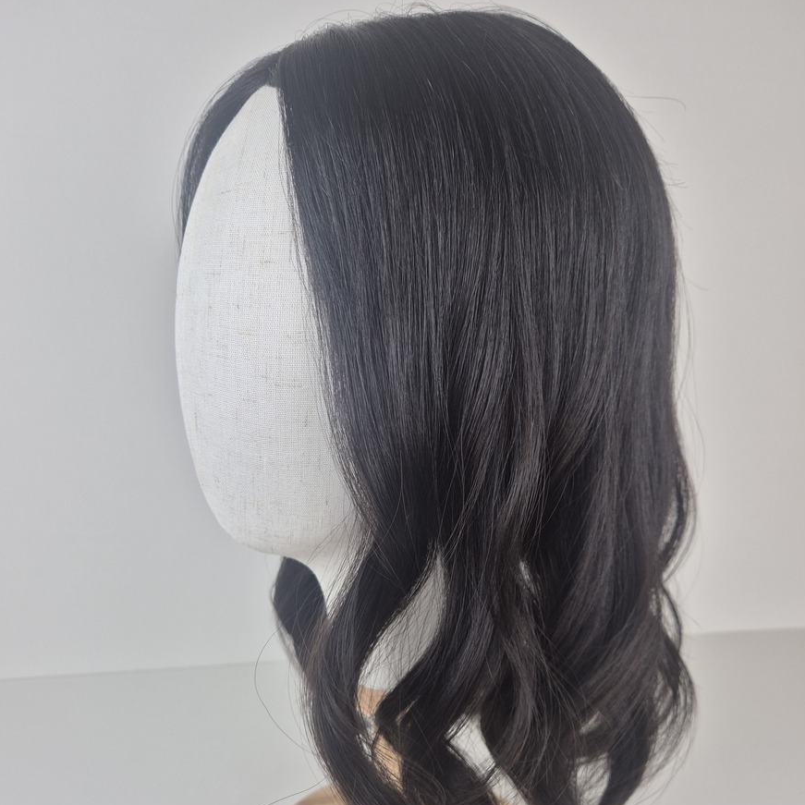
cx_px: 414
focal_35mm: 28
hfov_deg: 57.3
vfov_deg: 56.4
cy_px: 515
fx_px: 737
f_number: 1.8
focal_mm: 5.4
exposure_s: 1/100
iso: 40
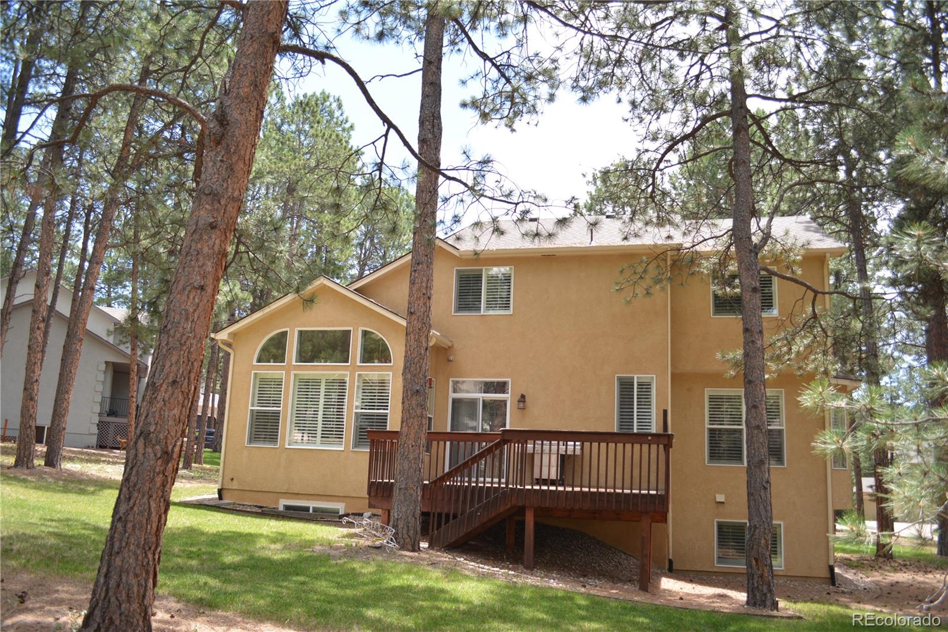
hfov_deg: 67.4
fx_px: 711
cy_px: 316
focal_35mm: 27
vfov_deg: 47.9
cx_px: 474
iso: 100
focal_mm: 18
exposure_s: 1/200
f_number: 3.5
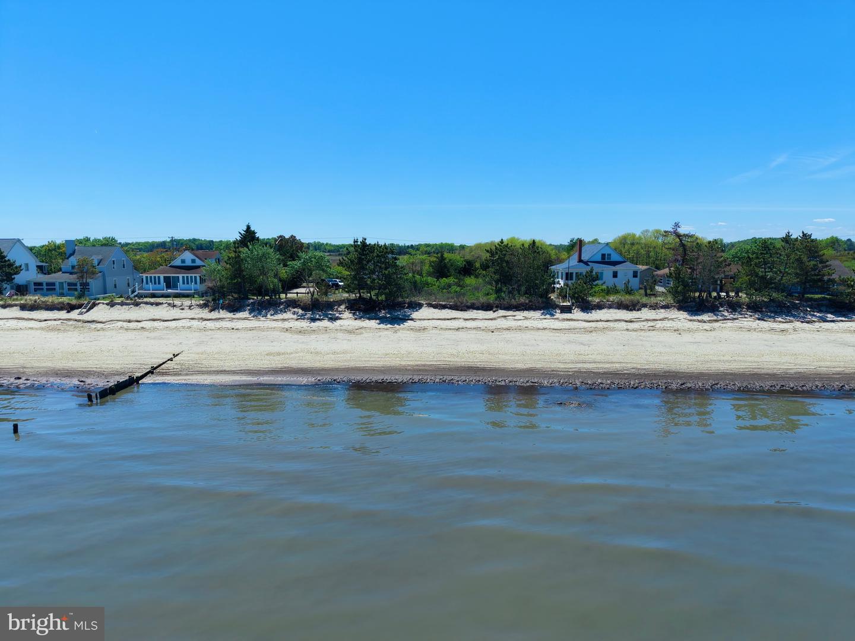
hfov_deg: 71.6
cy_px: 320
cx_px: 428
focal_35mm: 24
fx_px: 593
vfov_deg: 56.8
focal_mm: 8.67
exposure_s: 1/6000
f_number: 1.8
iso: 200
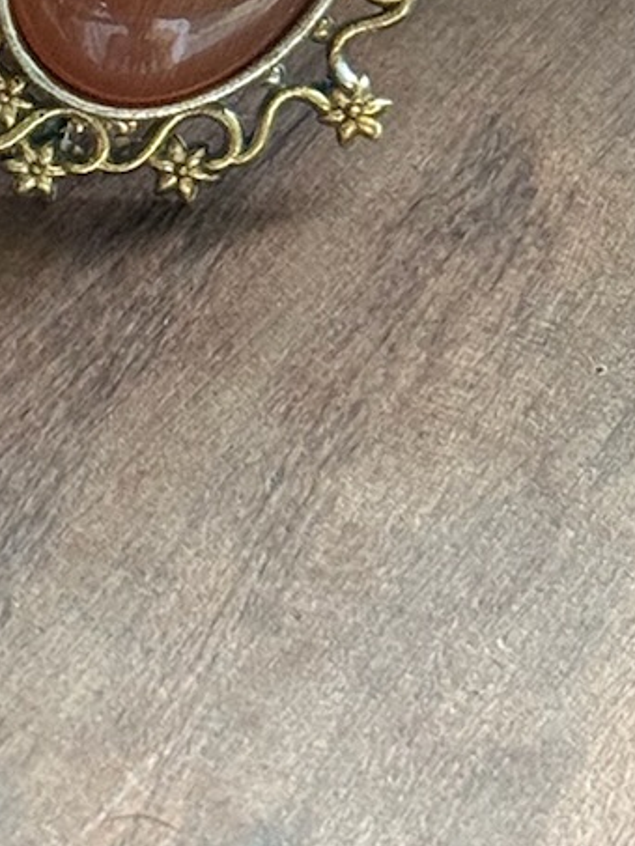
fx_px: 5305
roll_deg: -2.6
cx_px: -136
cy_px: -170
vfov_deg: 9.0
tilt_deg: -42.7
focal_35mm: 217
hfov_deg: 6.8
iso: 250
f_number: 1.78
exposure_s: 1/44
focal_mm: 6.76
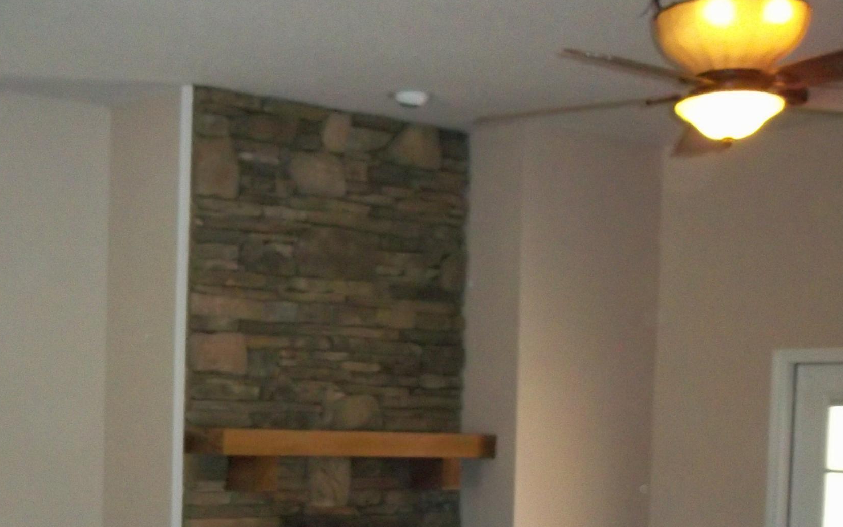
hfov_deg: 29.6
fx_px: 1585
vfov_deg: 18.4
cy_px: 533
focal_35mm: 69
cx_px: 292
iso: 400
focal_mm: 6.5
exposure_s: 1/30
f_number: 3.1
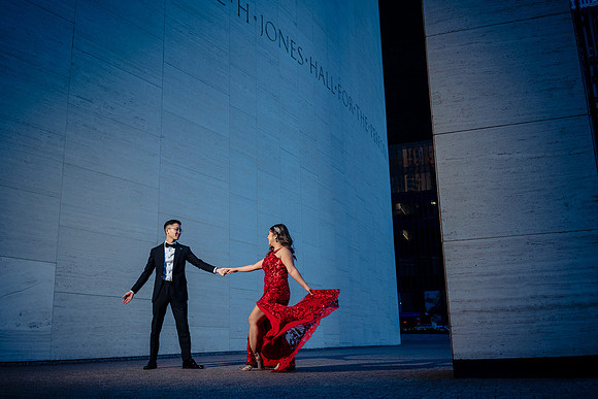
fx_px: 581
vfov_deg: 37.9
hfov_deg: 54.4
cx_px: 299
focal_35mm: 35
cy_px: 200
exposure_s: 1/200
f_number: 2.8
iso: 64
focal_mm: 35
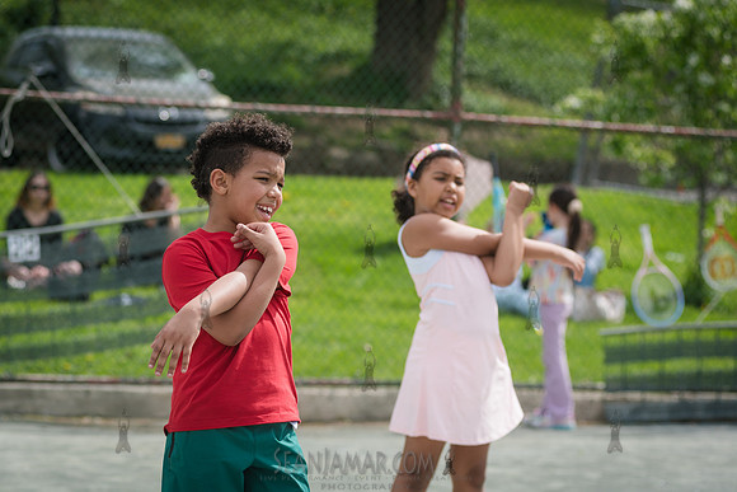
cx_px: 306
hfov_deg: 16.6
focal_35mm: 123
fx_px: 2528
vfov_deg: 11.1
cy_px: 224
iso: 100
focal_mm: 105
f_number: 4
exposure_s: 1/800
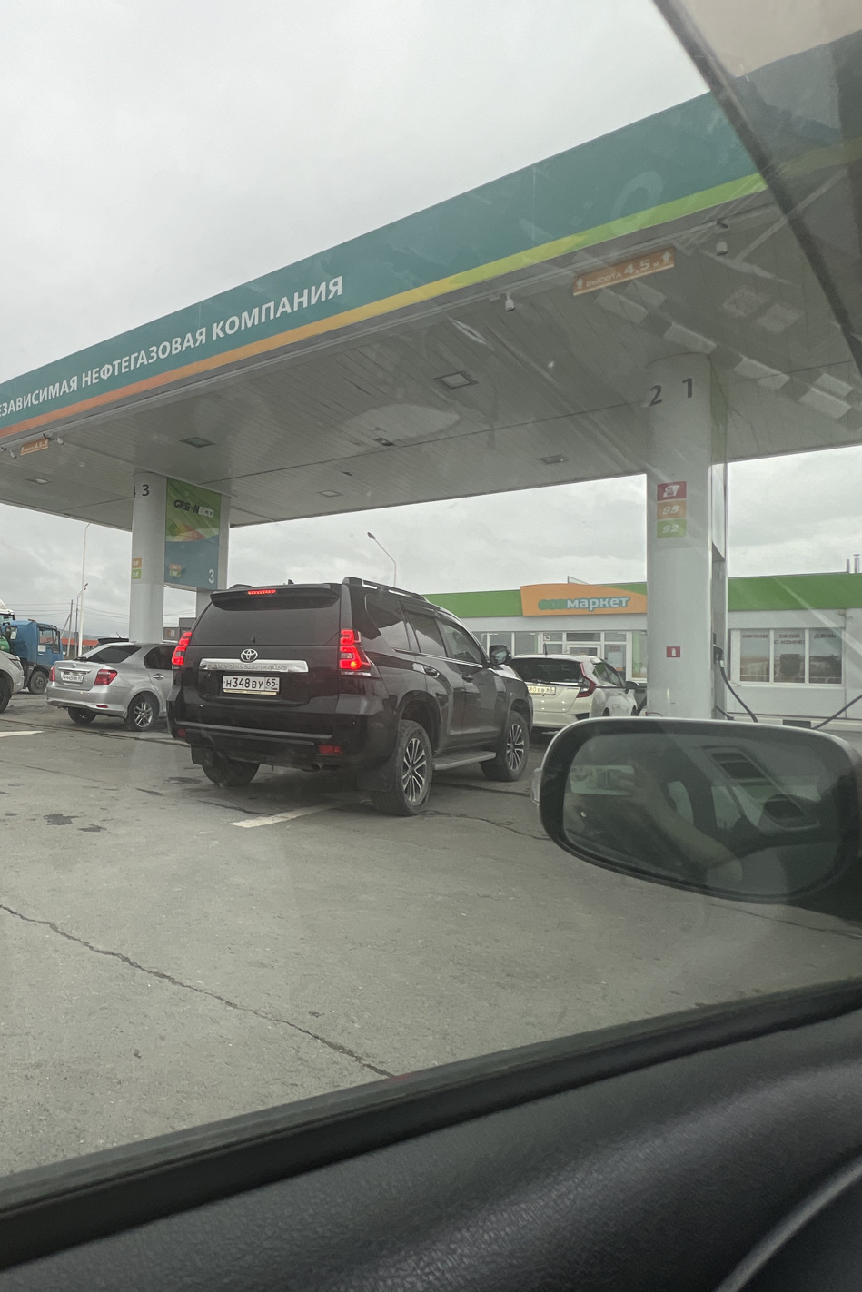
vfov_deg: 86.9
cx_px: 82
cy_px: 643
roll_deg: -1.7
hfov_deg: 55.7
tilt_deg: +1.2
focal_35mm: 19
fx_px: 682
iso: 32
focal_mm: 1.57
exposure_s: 1/99
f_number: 1.8
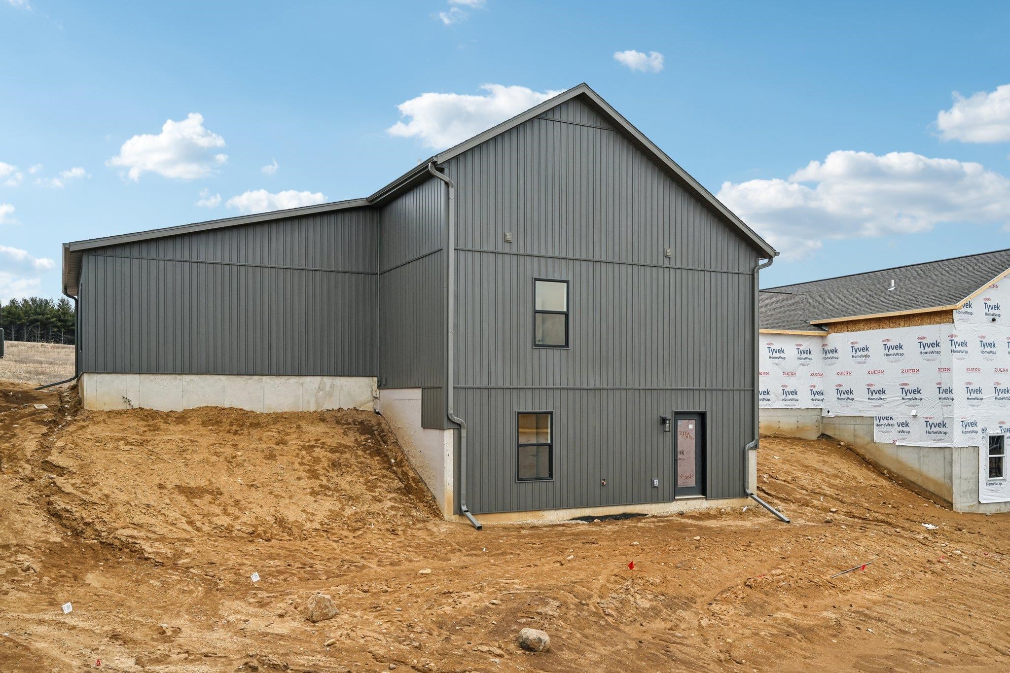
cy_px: 336
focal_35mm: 30
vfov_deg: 43.6
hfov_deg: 61.9
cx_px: 505
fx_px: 842
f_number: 8
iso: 400
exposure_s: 1/125
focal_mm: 30
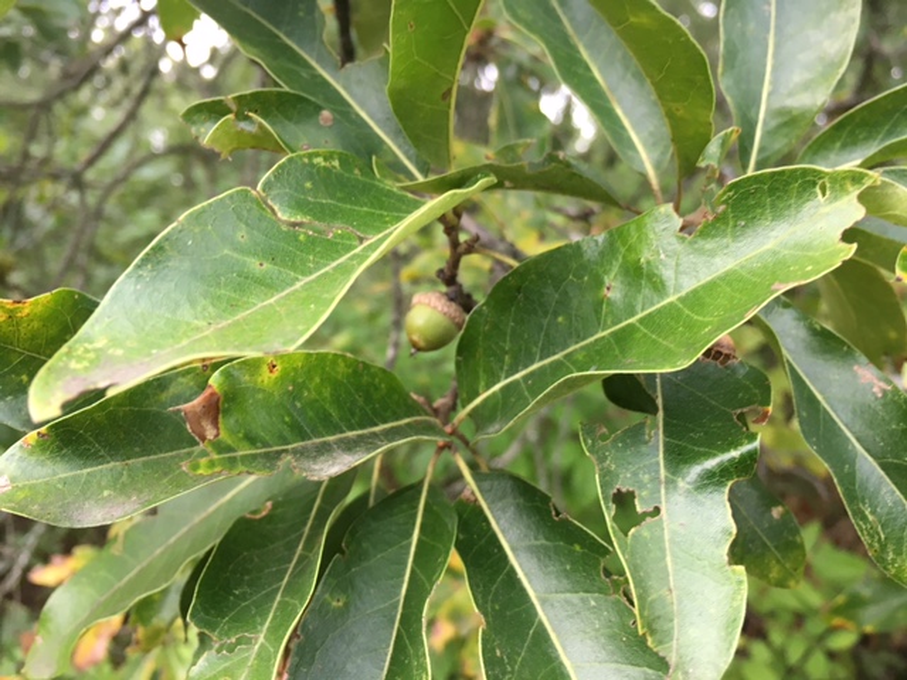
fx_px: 760
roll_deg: +4.0
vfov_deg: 48.2
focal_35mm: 29
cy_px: 340
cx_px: 454
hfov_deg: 61.7
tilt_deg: -10.2
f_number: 2.2
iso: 64
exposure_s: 1/30
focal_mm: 4.15
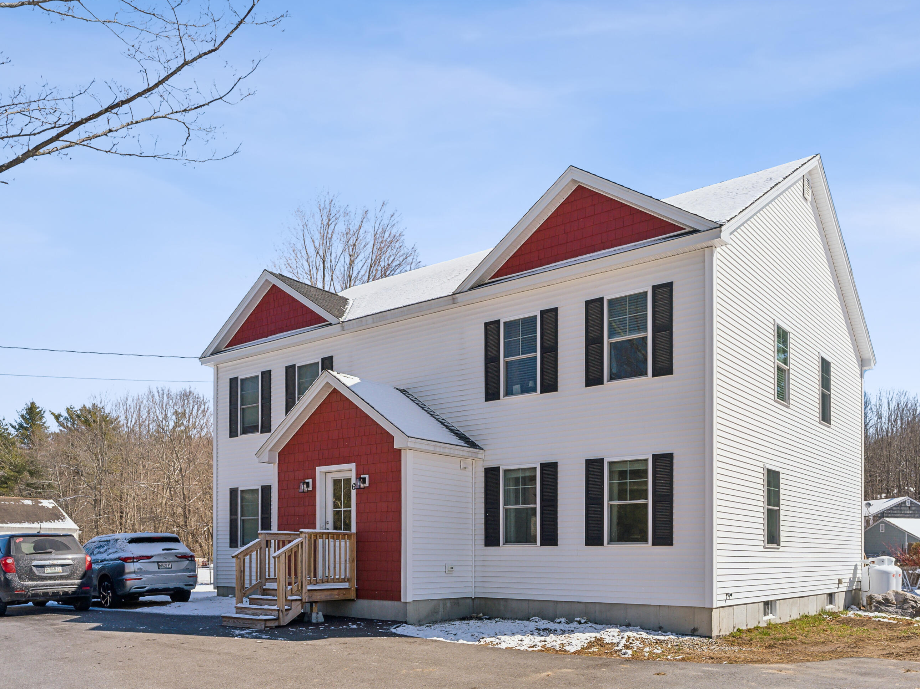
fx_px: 744
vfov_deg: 49.7
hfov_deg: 63.2
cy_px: 338
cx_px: 521
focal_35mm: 28
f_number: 7.1
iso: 320
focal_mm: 25
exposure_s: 1/1250
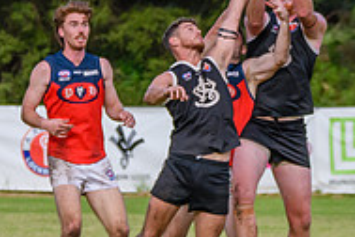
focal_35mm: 1073
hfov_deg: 1.9
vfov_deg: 1.3
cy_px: 117
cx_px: 159
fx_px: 10580
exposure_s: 1/2000
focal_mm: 220
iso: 800
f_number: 5.3
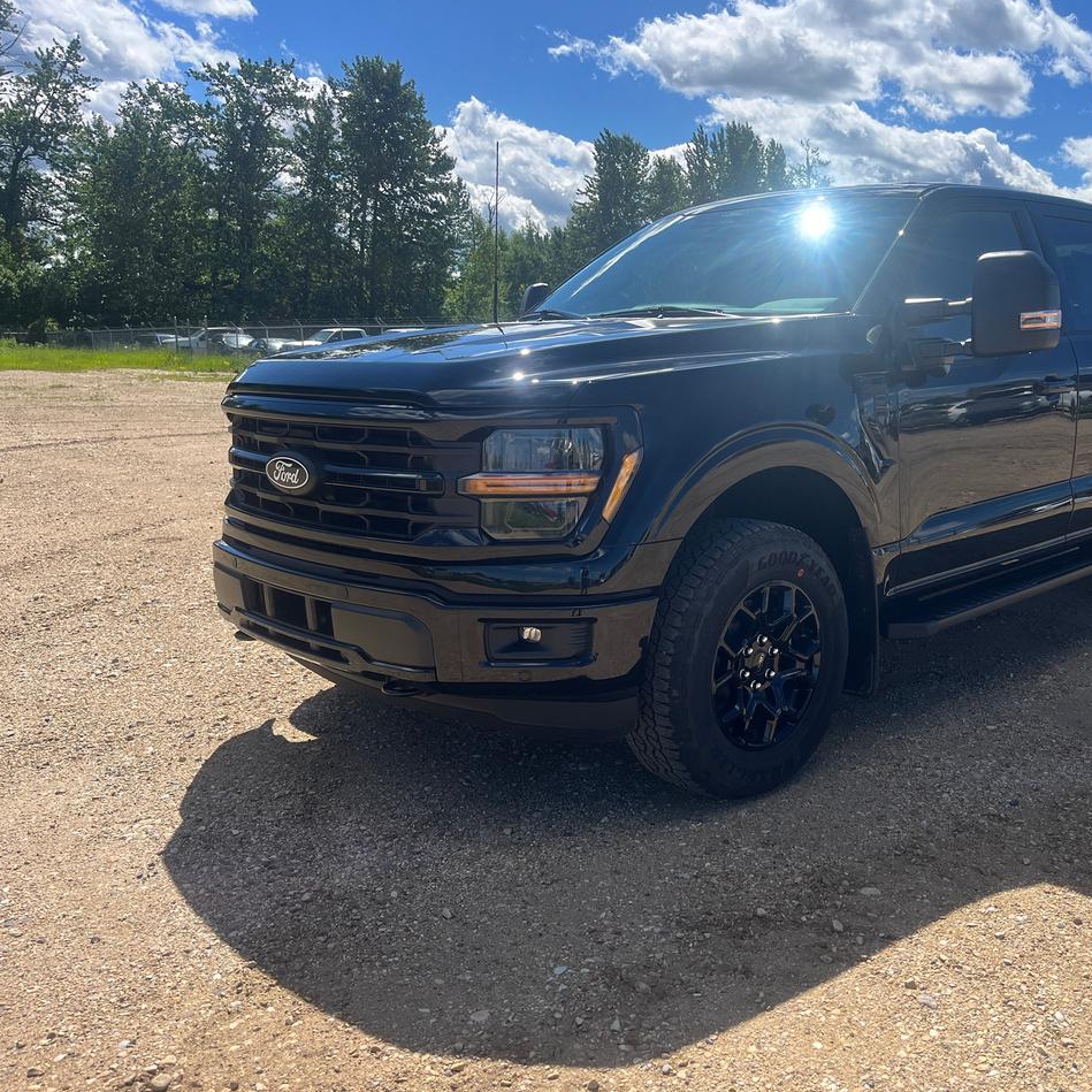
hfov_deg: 51.7
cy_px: 542
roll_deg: -0.8
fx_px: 1106
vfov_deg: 52.5
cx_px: 709
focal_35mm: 31
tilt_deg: -10.9
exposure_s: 1/2688
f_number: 1.6
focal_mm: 5.1
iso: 50
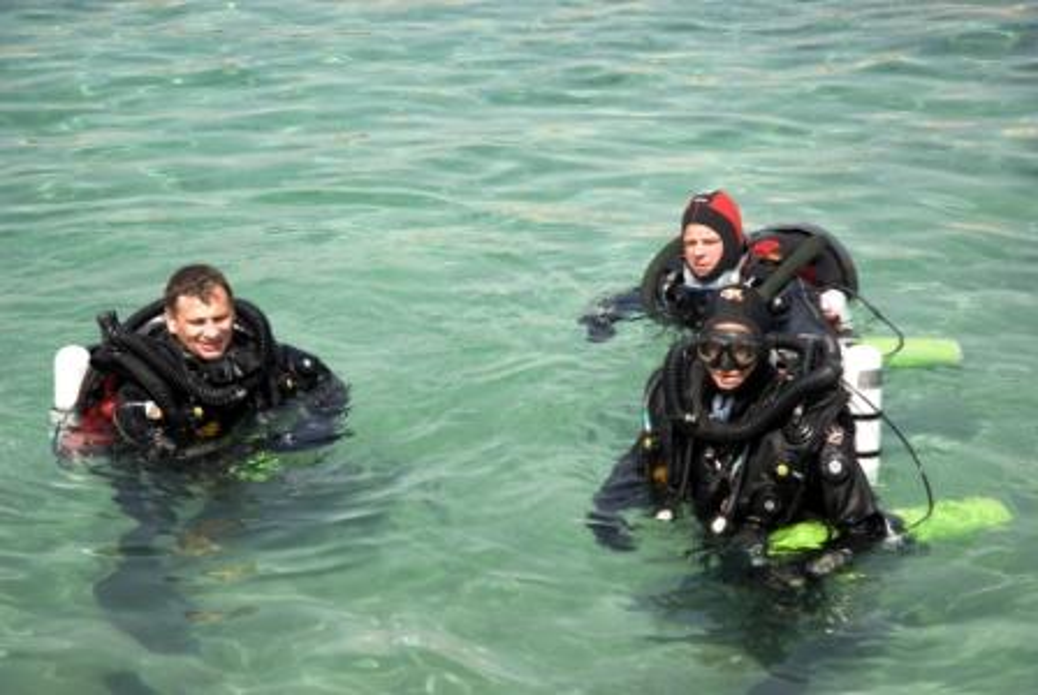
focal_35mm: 93
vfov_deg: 14.8
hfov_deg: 21.9
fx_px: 2685
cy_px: 348
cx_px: 519
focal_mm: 62
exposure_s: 1/320
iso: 100
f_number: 4.5
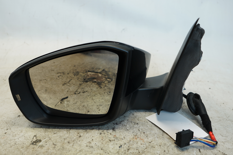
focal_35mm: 34
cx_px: 116
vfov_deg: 38.8
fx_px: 220
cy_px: 78
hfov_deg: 55.8
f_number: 4
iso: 200
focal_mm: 23
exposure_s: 1/60
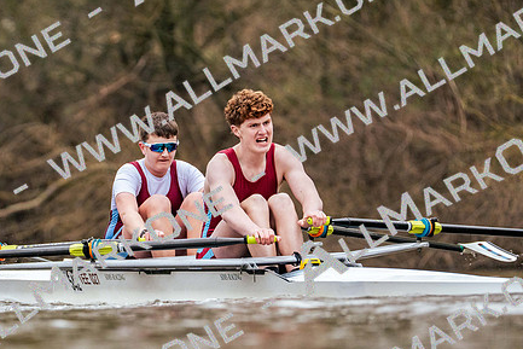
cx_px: 197
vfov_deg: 2.3
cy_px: 183
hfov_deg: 3.4
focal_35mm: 600
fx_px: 8719
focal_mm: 448
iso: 4000
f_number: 6.3
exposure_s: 1/2000
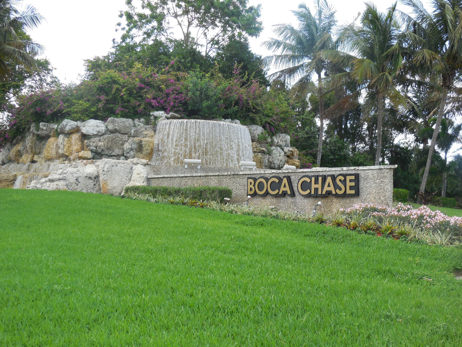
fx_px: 614
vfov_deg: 31.5
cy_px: 174
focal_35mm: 46
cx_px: 231
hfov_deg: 41.2
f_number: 3.8
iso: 125
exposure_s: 1/200
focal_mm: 8.2
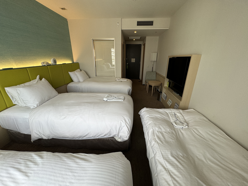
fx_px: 100
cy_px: 93
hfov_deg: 102.1
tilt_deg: -19.5
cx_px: 124
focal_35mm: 14
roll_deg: -0.3
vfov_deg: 85.7
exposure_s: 1/120
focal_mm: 2.22
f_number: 2.2
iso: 100
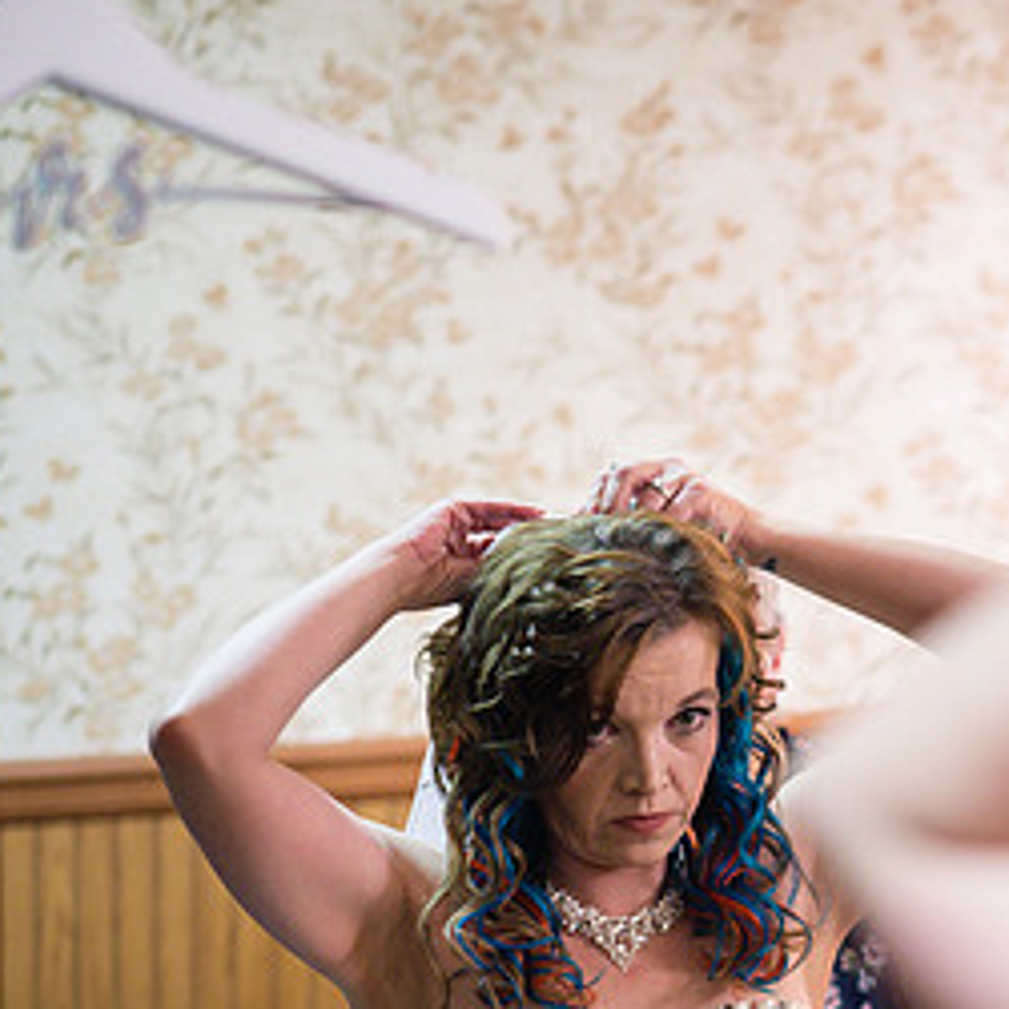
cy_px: 762
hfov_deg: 10.3
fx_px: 5507
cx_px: 1109
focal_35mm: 167
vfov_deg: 10.4
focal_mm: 85
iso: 1000
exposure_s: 1/125
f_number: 2.5
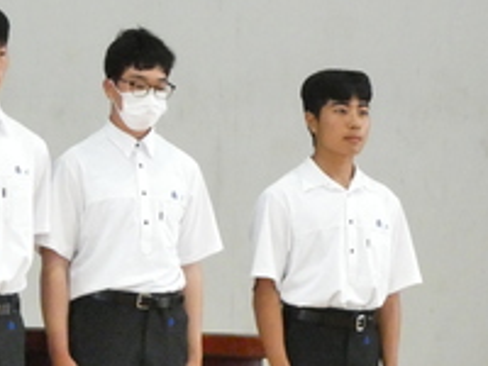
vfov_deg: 3.3
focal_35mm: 454
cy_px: 259
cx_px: 37
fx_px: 6400
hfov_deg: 4.4
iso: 1600
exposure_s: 1/80
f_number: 5.5
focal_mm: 33.9
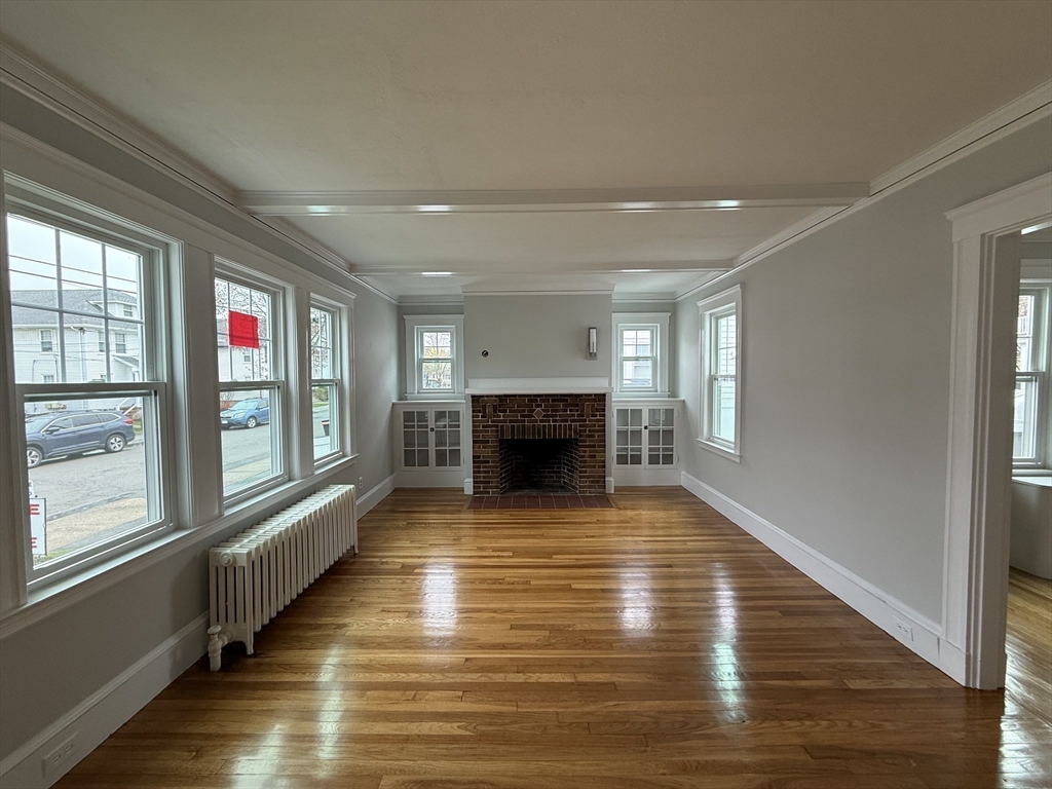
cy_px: 394
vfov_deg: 85.7
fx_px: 425
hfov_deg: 102.1
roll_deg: +0.6
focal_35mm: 14
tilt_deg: -2.7
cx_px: 526
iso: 125
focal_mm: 2.22
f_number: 2.2
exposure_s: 1/99
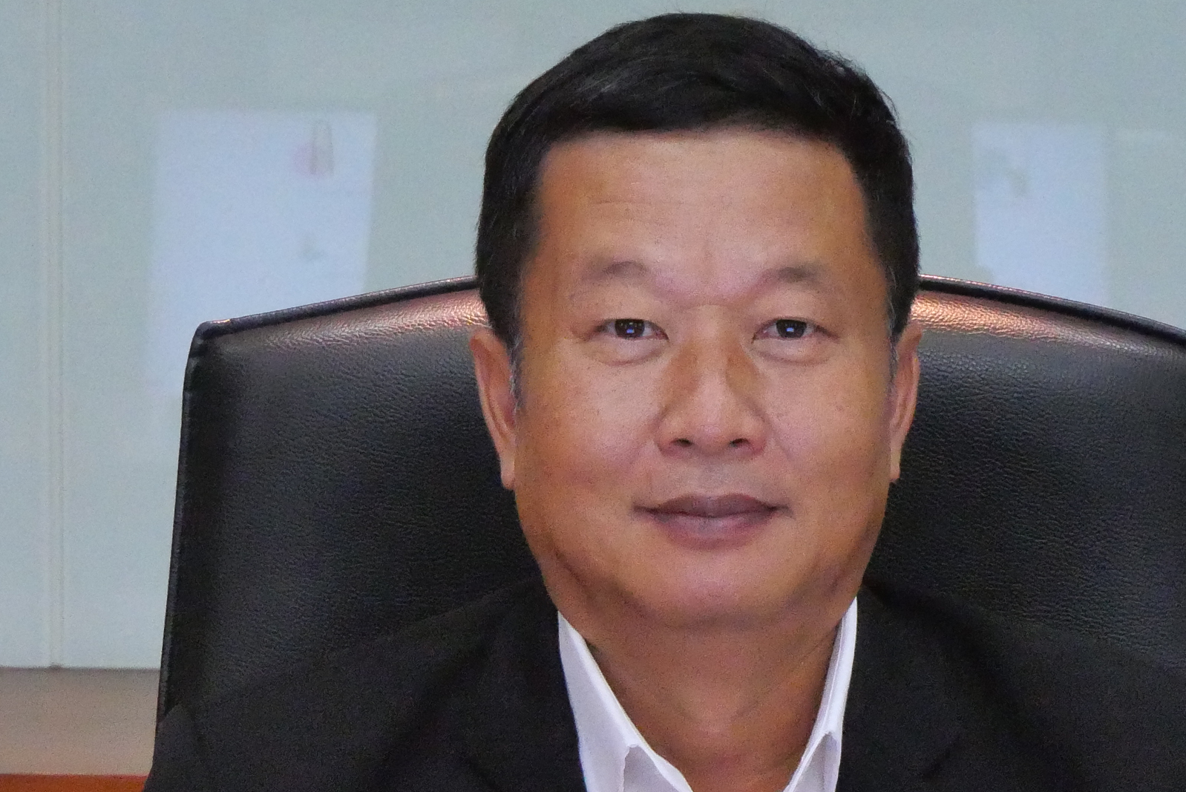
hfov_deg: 13.0
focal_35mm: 158
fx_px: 5207
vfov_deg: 8.7
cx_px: 588
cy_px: 769
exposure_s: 1/160
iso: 6400
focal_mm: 33
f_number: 5.6
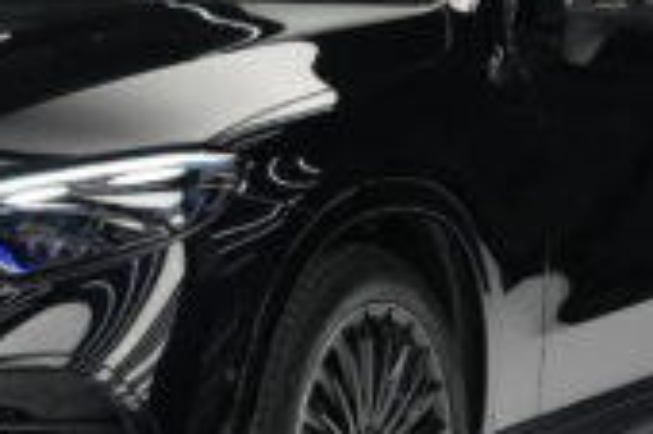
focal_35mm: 158
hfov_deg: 12.9
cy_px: 257
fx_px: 2863
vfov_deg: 8.7
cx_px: 108
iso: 2500
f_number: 6.3
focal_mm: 35
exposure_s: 1/40
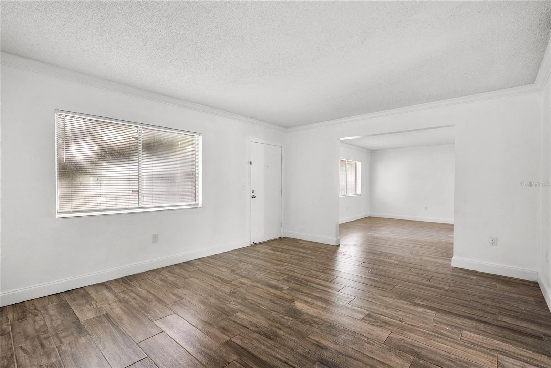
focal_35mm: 16
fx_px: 245
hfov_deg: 96.7
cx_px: 276
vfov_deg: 73.8
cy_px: 184
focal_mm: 16
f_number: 7.1
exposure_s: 1/13
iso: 2500
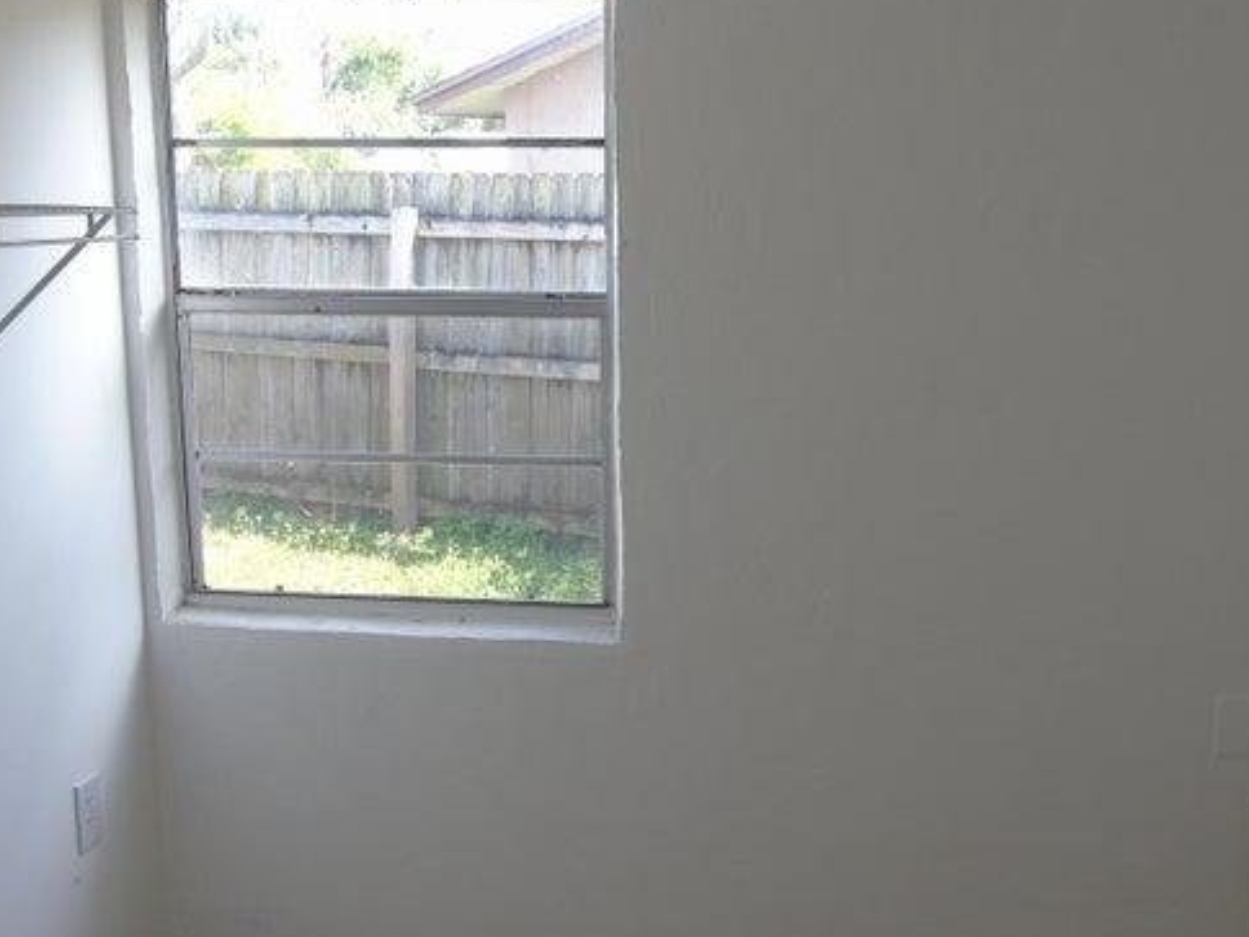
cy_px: 542
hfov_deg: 41.9
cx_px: 730
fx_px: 1624
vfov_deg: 32.1
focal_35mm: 45
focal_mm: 6.1
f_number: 3.8
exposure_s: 1/50
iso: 80
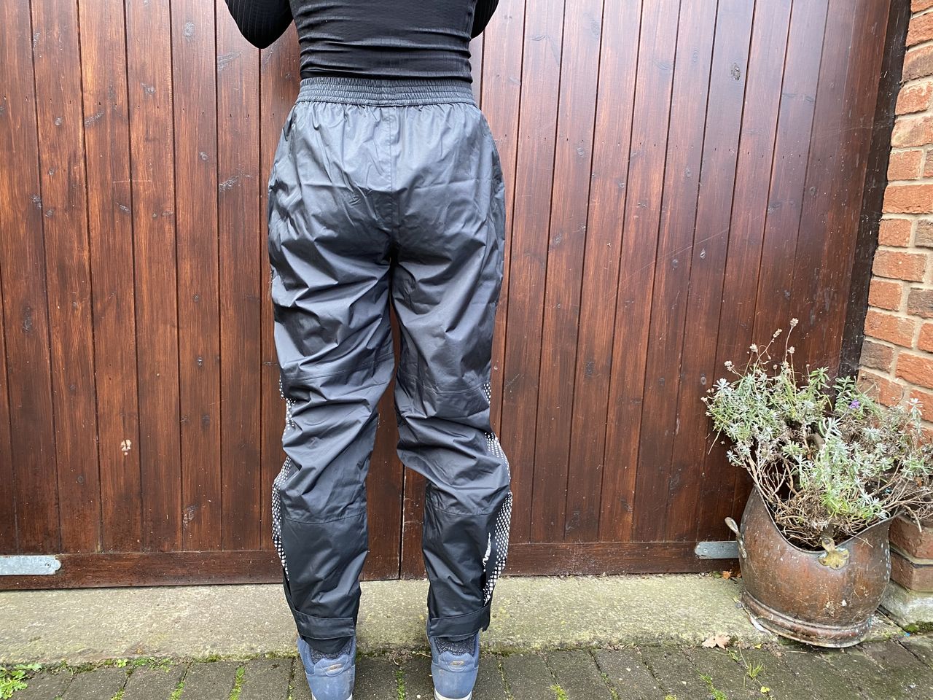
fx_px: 701
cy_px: 350
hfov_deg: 67.3
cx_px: 466
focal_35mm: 26
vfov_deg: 53.1
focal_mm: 4.25
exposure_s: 1/82
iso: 125
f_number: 1.8
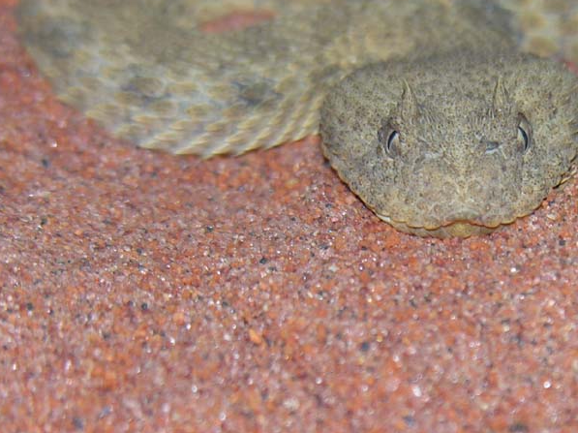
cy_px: 312
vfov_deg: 4.2
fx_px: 5874
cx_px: 432
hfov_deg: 5.6
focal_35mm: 352
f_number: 4
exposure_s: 1/60.1
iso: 50
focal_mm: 44.5
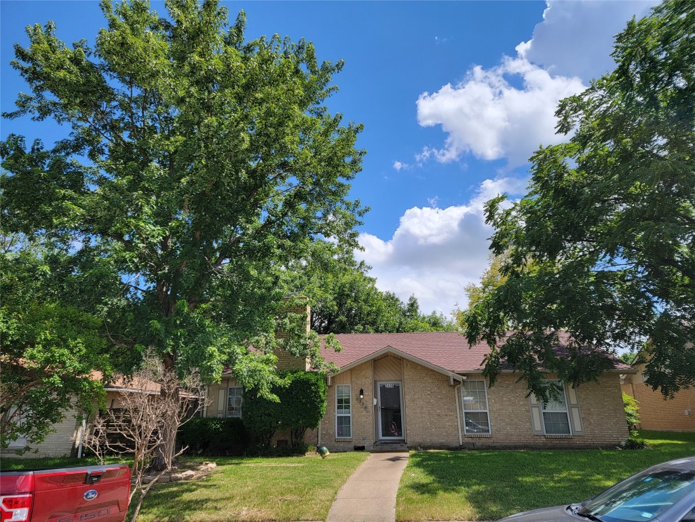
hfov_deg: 71.6
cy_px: 261
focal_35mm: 24
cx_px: 348
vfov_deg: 56.8
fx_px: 482
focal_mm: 6.7
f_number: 1.8
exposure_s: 1/873
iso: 16
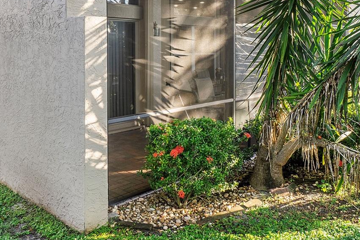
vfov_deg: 35.8
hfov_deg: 52.9
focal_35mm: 36
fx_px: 360
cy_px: 52
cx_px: 210
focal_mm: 10
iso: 100
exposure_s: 1/13
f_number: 11
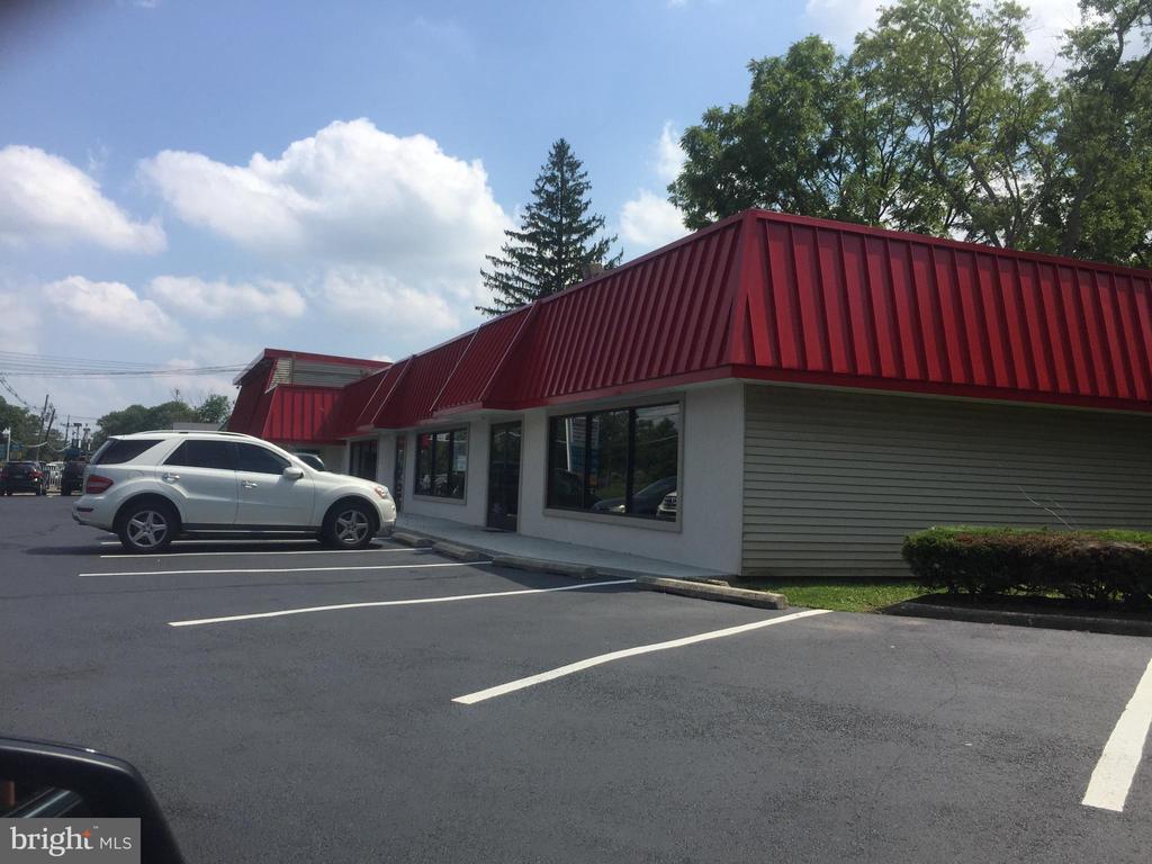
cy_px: 432
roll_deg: -1.9
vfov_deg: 48.2
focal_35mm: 29
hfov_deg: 61.7
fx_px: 965
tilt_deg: +3.8
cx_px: 576
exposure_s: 1/3049
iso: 32
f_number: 2.2
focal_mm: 4.15
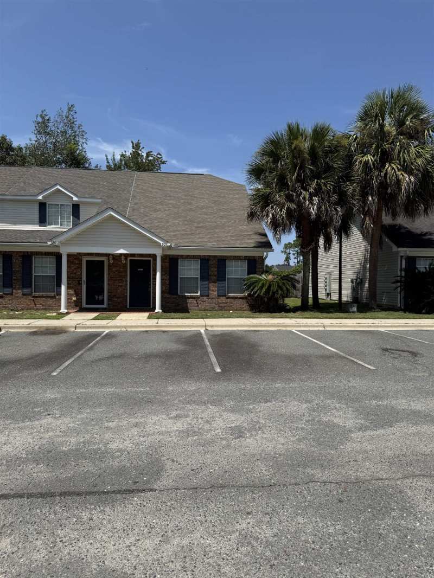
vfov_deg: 71.6
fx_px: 401
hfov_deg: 56.8
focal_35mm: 24
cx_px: 217
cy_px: 289
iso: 80
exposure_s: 1/5814
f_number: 1.78
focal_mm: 6.76
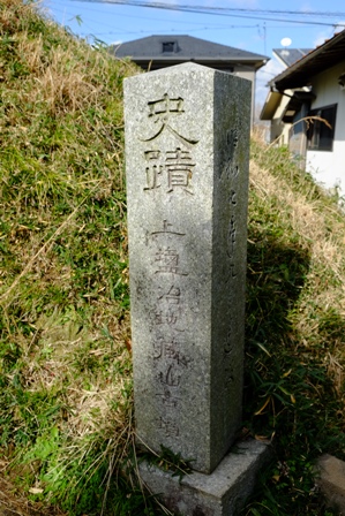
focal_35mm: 31
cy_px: 258
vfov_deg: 60.3
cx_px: 172
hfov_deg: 42.4
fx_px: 445
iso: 400
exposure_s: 1/900
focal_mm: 20.5
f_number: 5.6
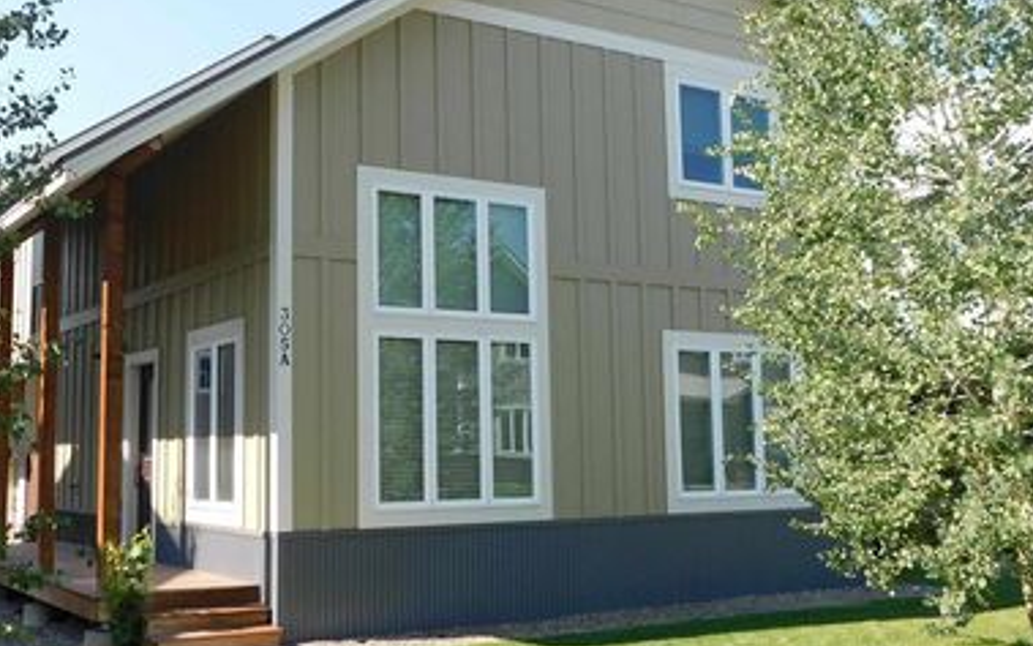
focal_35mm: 42
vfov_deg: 30.6
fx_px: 1183
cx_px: 412
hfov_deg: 46.9
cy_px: 318
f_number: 3.2
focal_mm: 5.3
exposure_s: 1/500
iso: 125
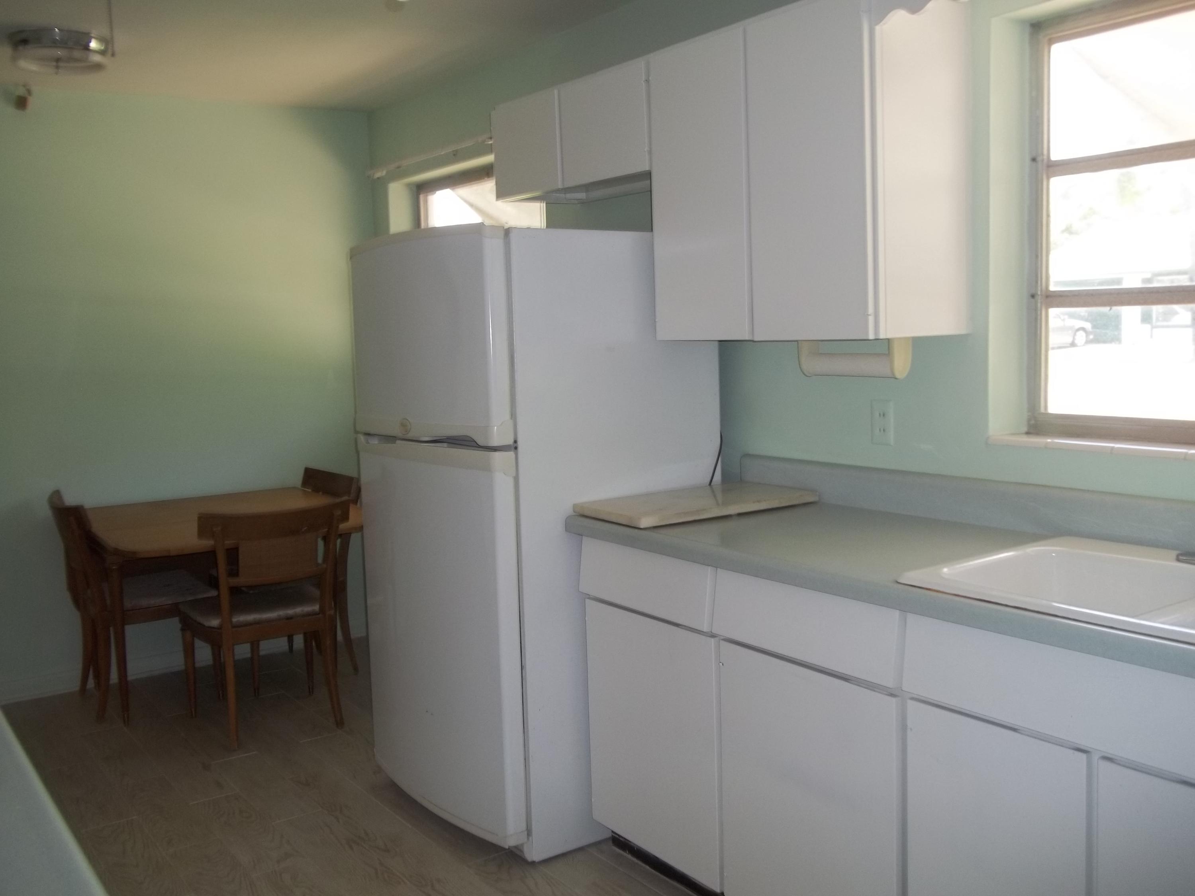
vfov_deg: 44.2
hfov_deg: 56.8
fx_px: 1105
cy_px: 448
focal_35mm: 32
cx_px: 598
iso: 64
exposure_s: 1/30
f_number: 2.9
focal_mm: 5.7
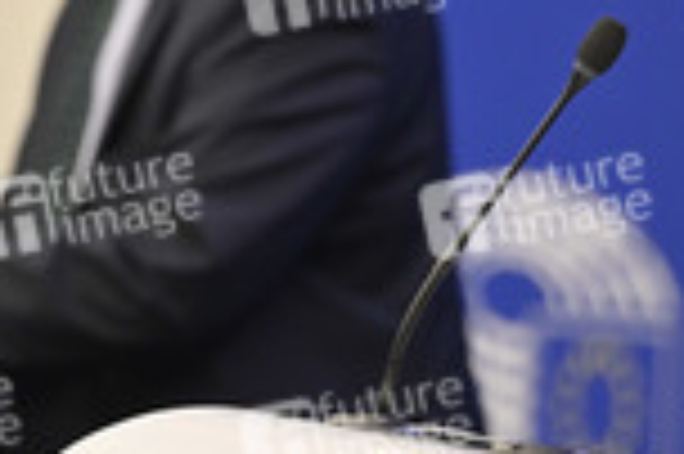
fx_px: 10420
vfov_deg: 2.5
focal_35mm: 549
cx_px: 416
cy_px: 94
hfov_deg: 3.8
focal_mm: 185
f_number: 2.8
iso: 1600
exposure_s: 1/320
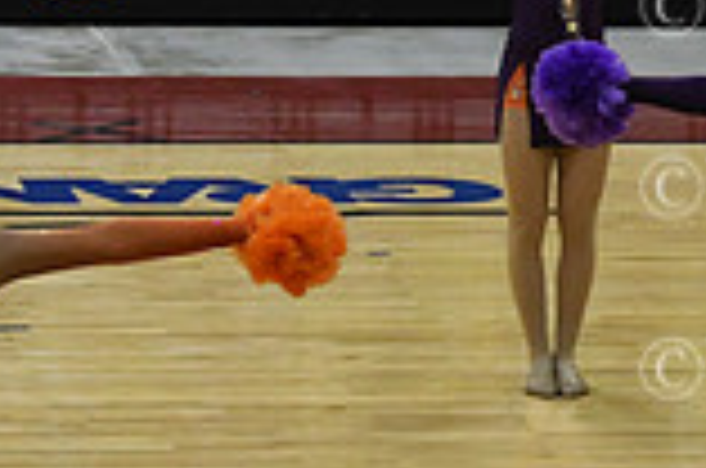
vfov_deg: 3.5
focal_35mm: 389
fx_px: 7613
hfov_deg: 5.2
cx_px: 1291
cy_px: 97
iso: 4000
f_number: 4
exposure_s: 1/500
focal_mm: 70
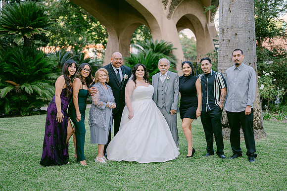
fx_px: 398
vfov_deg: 27.0
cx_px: 144
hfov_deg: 39.6
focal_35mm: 50
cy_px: 96
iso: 100
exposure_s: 1/250
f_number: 2
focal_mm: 50
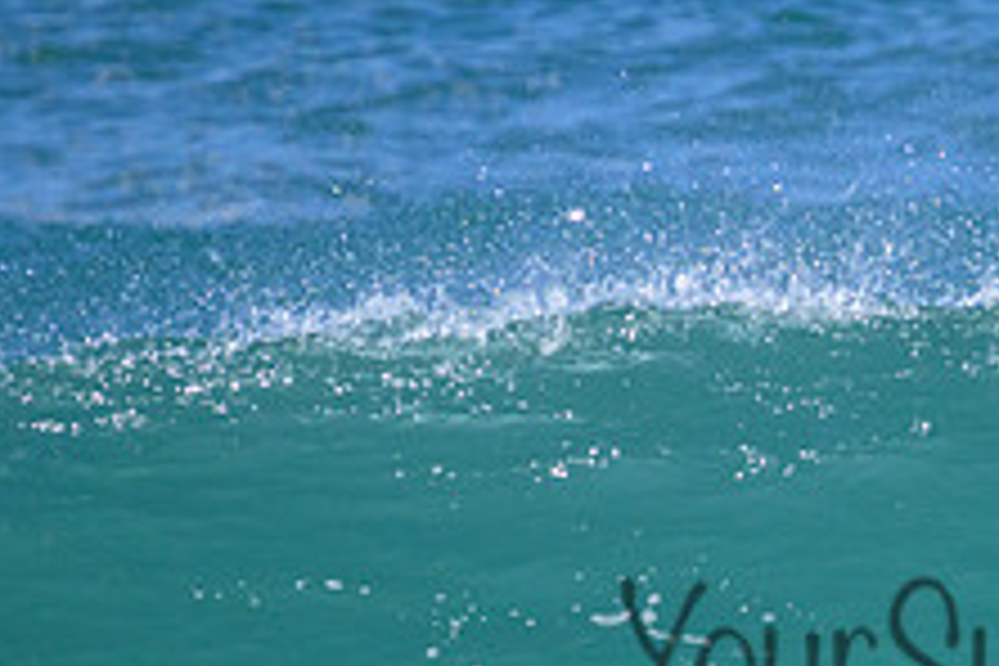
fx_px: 57993
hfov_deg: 1.0
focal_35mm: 2090
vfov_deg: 0.7
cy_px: 610
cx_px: 1084
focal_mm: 800
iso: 2000
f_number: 11
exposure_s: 1/2000
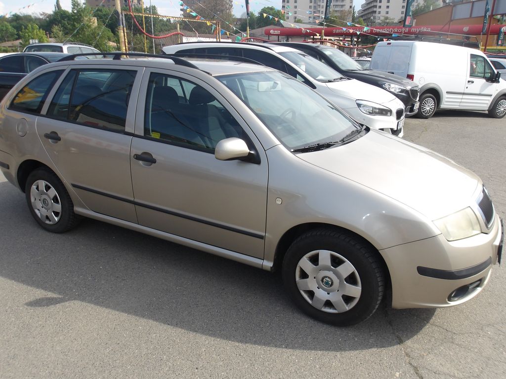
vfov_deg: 51.4
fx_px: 395
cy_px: 190
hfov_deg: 65.3
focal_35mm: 27
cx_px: 253
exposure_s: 1/791
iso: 100
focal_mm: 4.9
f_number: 3
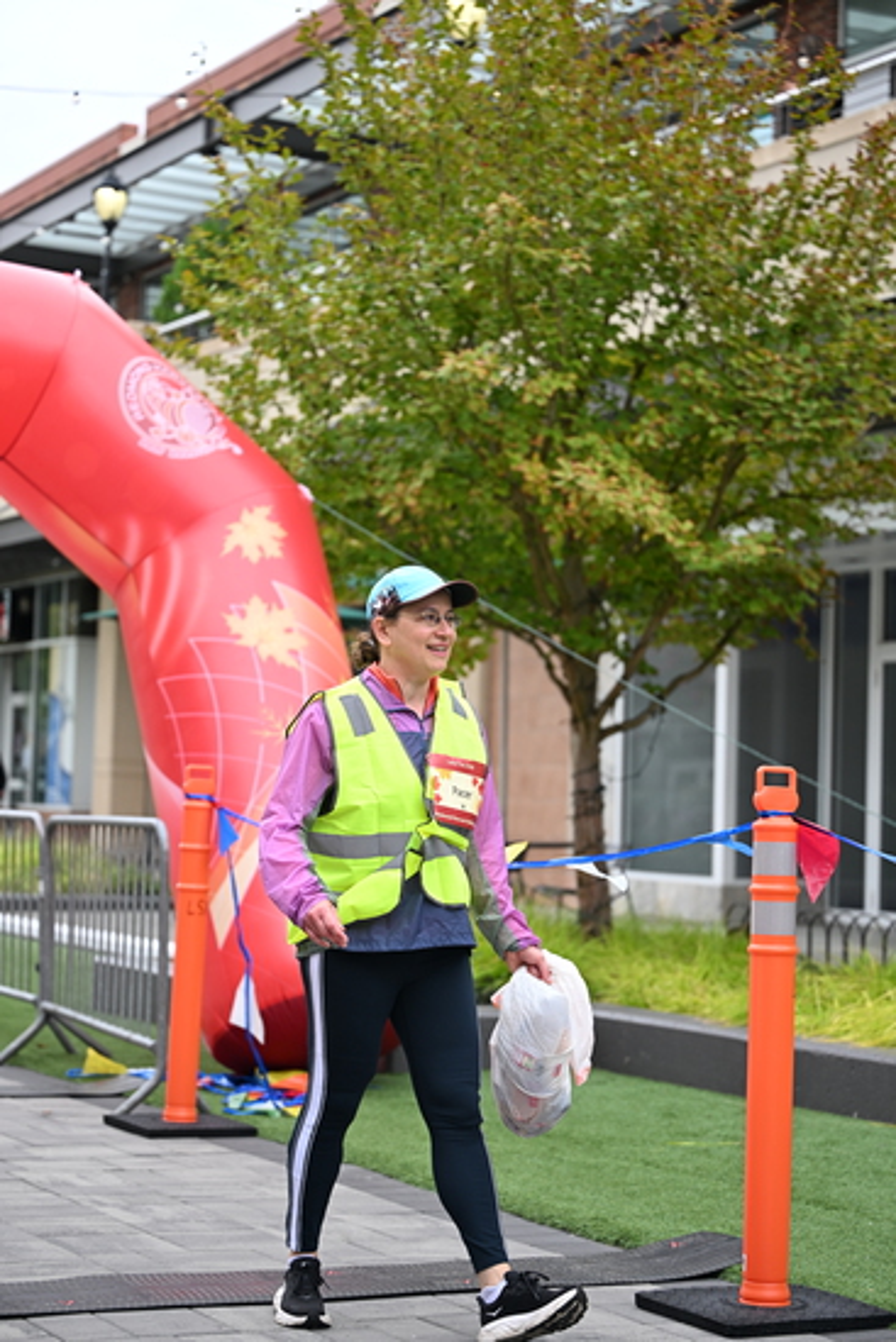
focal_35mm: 70
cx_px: 448
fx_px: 2611
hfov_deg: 19.5
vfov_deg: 28.8
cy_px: 671
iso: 400
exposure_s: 1/1250
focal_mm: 70
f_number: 2.8
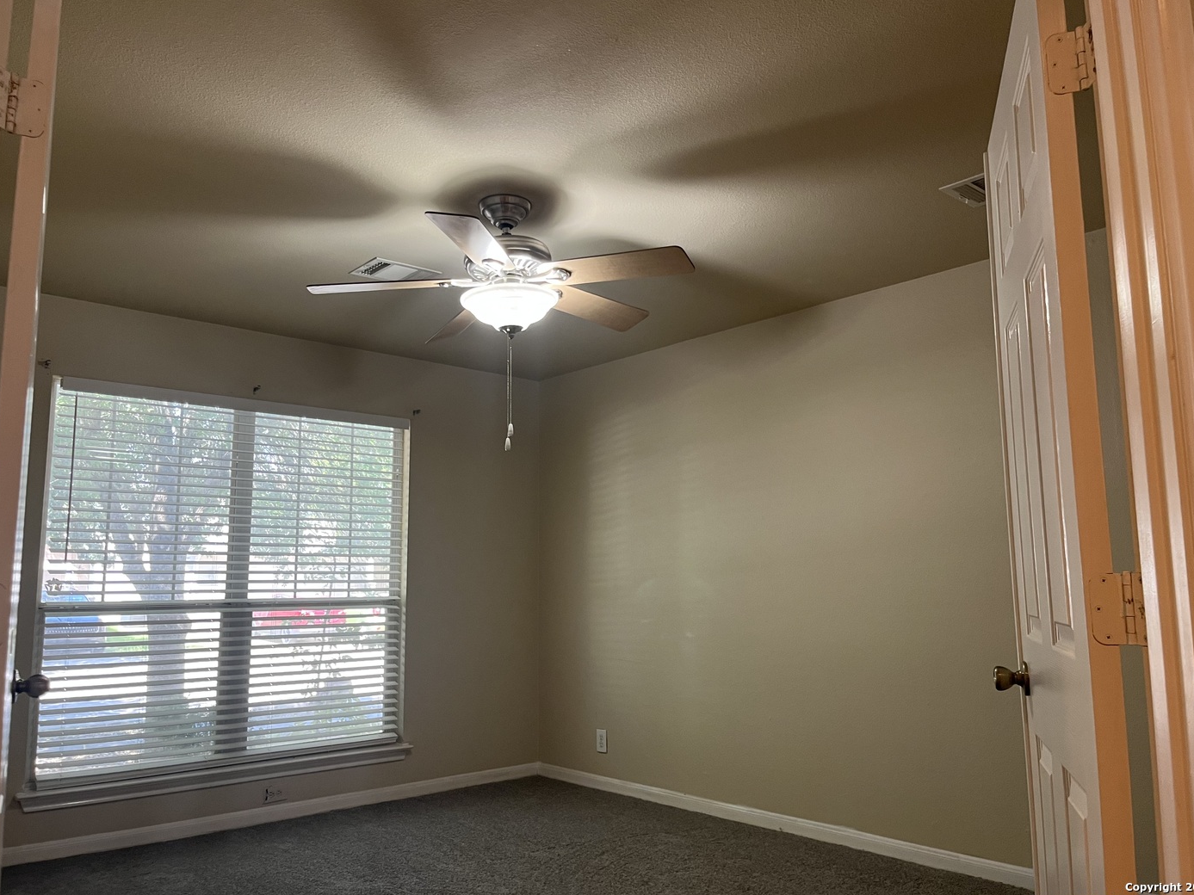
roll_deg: +0.7
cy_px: 443
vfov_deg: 51.3
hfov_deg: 65.3
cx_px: 597
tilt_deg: +7.3
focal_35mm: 27
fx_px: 931
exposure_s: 1/60
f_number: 1.6
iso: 100
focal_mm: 5.1
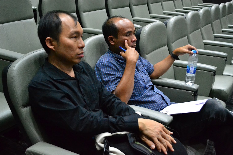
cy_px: 76
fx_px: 295
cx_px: 118
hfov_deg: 43.2
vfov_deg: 29.5
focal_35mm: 46
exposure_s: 1/50
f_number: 4.5
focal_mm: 29
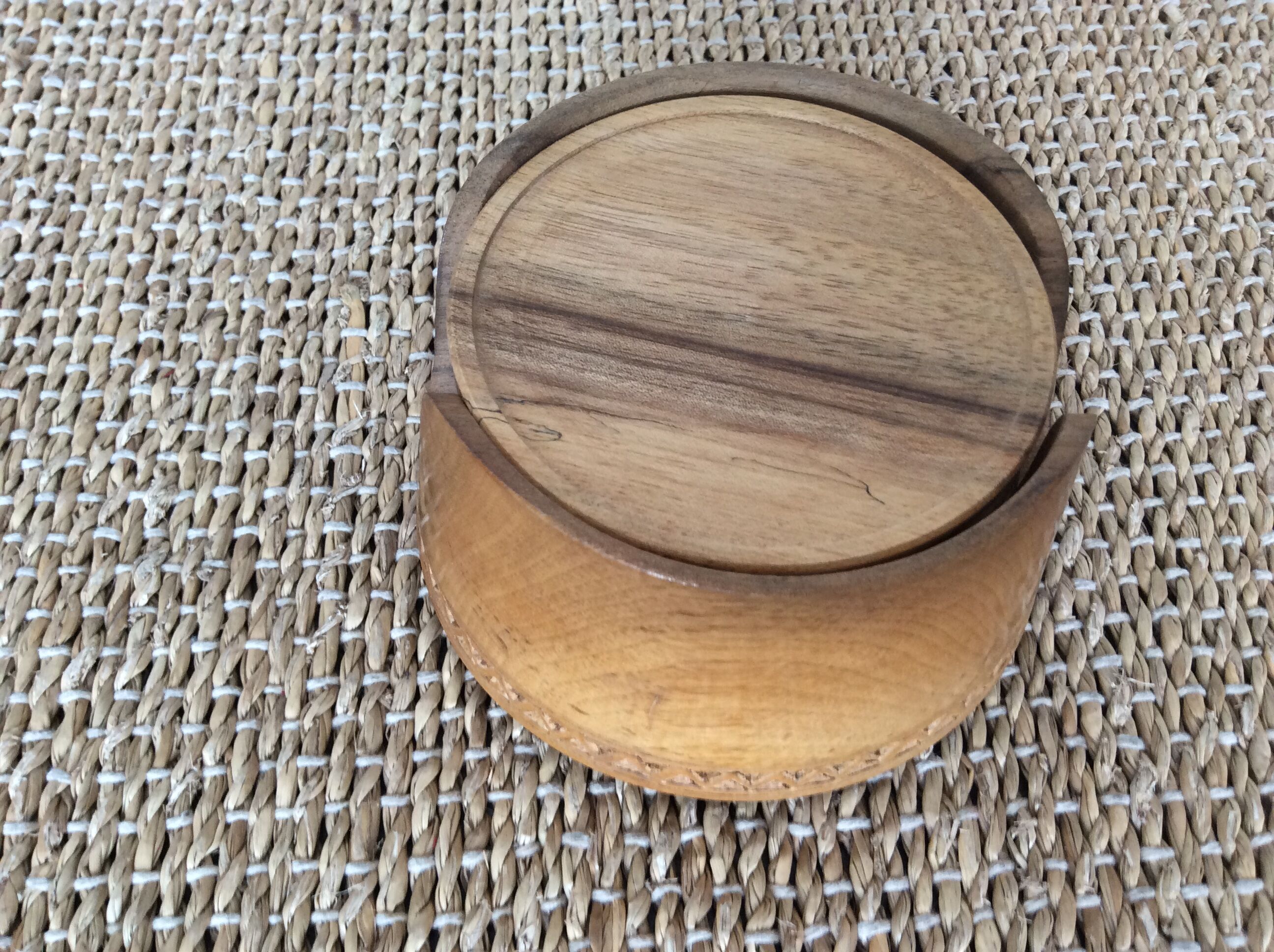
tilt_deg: -59.7
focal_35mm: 32
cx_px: 637
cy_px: 476
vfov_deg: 44.1
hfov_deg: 56.9
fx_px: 1176
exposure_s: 1/24
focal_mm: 3.3
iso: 64
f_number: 2.4
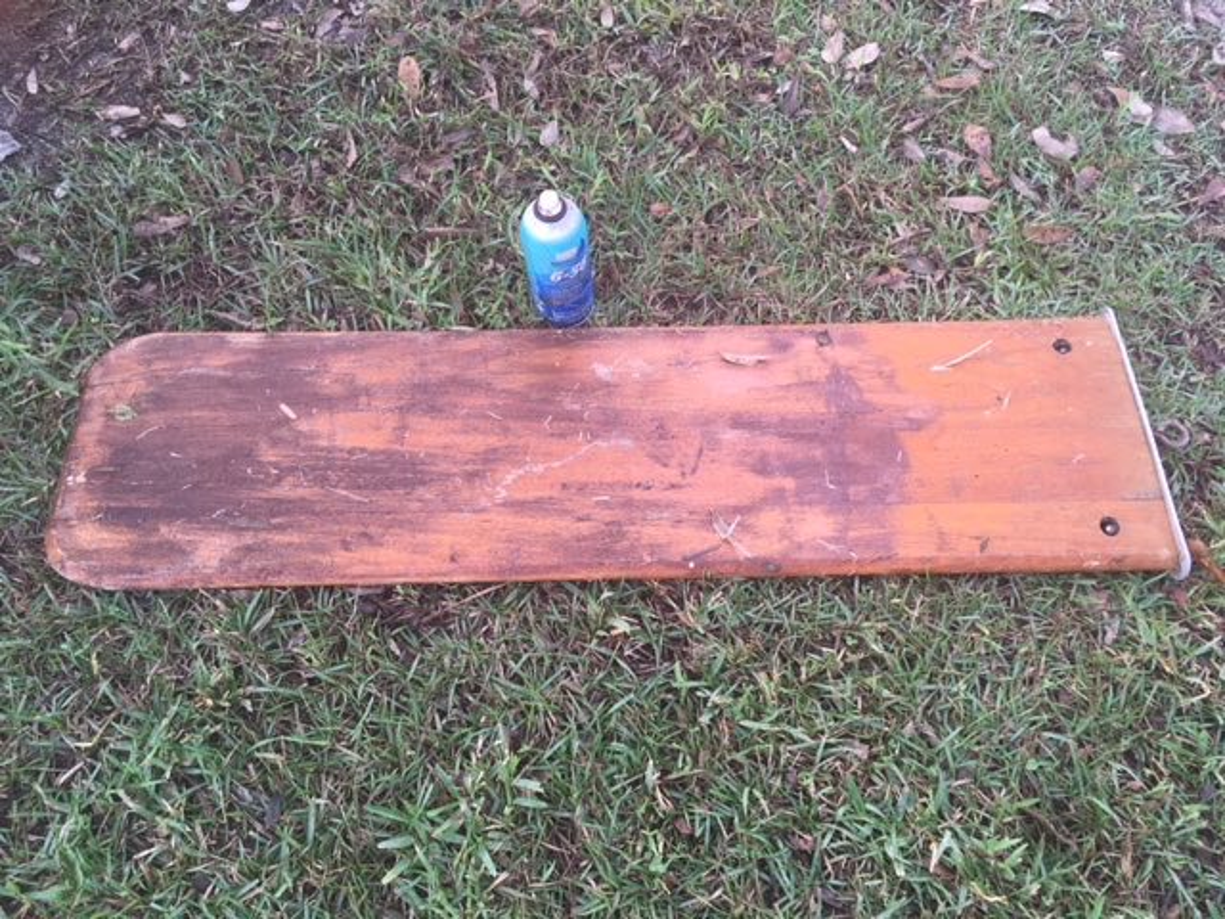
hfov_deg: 61.7
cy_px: 460
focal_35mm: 29
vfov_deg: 48.2
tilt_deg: -64.4
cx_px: 612
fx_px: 1026
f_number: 2.2
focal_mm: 4.15
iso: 25
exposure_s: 1/60
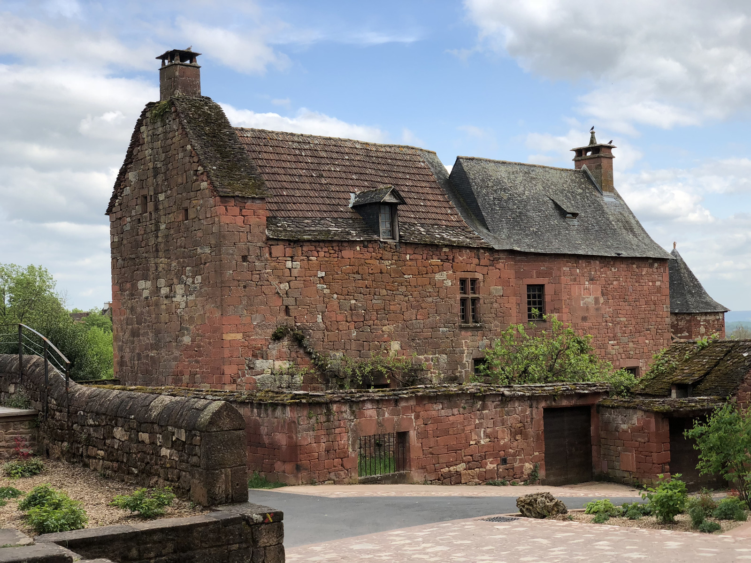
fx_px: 1128
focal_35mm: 52
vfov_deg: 28.0
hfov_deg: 36.8
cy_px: 282
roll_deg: +2.7
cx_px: 376
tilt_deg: +3.6
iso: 16
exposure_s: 1/615
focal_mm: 6
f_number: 2.4
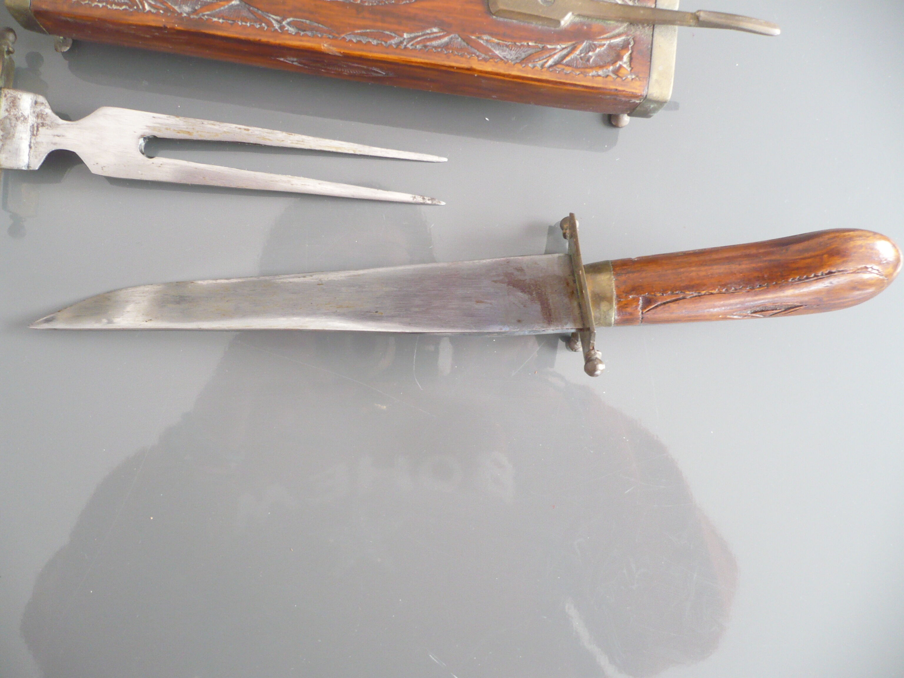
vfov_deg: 40.7
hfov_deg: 52.6
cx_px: 452
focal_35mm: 35
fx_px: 914
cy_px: 339
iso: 200
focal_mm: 5.8
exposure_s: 1/15
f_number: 2.8
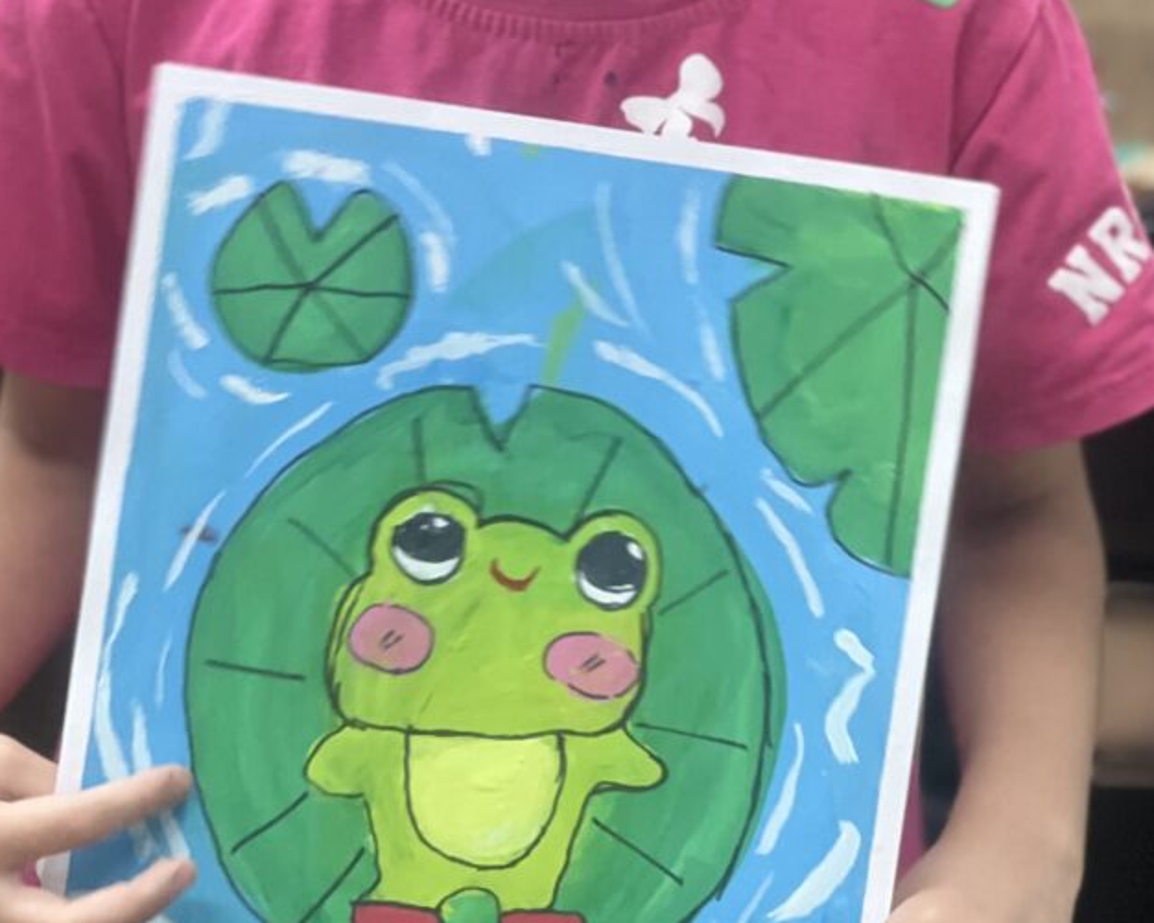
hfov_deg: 12.0
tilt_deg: -12.3
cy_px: 191
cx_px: 487
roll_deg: -4.3
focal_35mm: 160
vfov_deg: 9.6
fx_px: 5465
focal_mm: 9
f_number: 2.8
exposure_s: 1/33
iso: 125
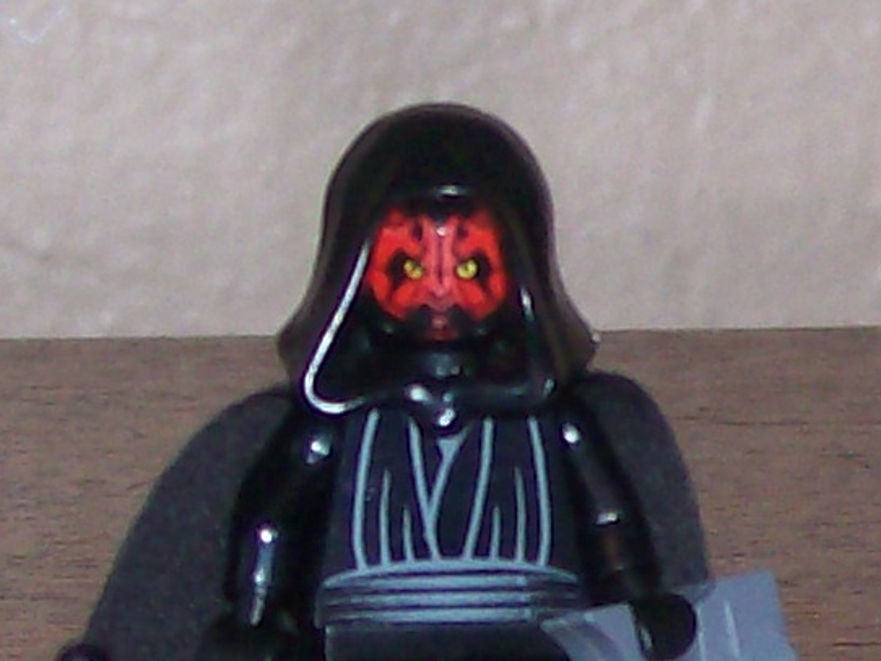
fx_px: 6493
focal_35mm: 255
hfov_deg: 7.7
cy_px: 680
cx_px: 1083
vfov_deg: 5.8
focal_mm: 7.6
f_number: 3
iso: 80
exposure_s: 1/73.1
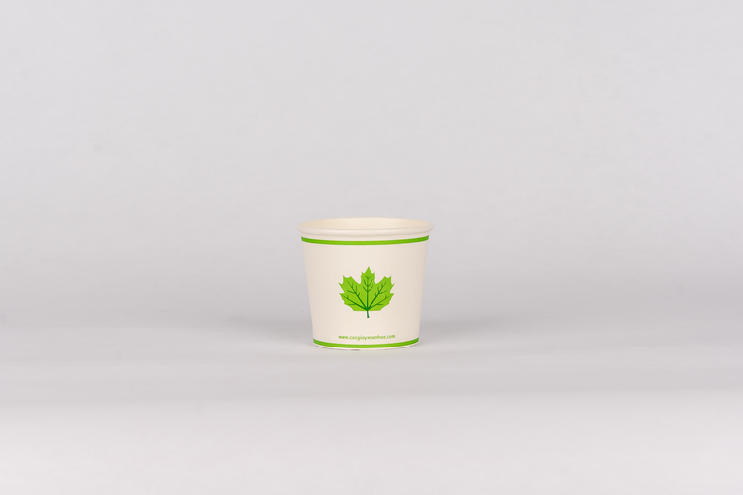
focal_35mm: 86
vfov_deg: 15.9
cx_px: 372
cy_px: 248
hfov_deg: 23.6
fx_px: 1775
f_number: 10
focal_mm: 57.9
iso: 320
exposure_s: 1/100
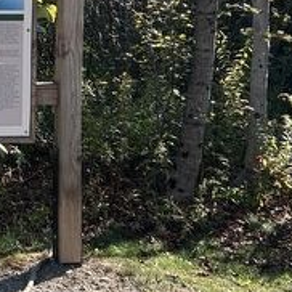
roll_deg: +0.2
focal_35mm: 101
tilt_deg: -6.0
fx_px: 964
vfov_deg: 17.0
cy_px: 27
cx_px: -96
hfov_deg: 16.2
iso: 50
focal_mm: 5.7
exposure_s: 1/909
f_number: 1.5
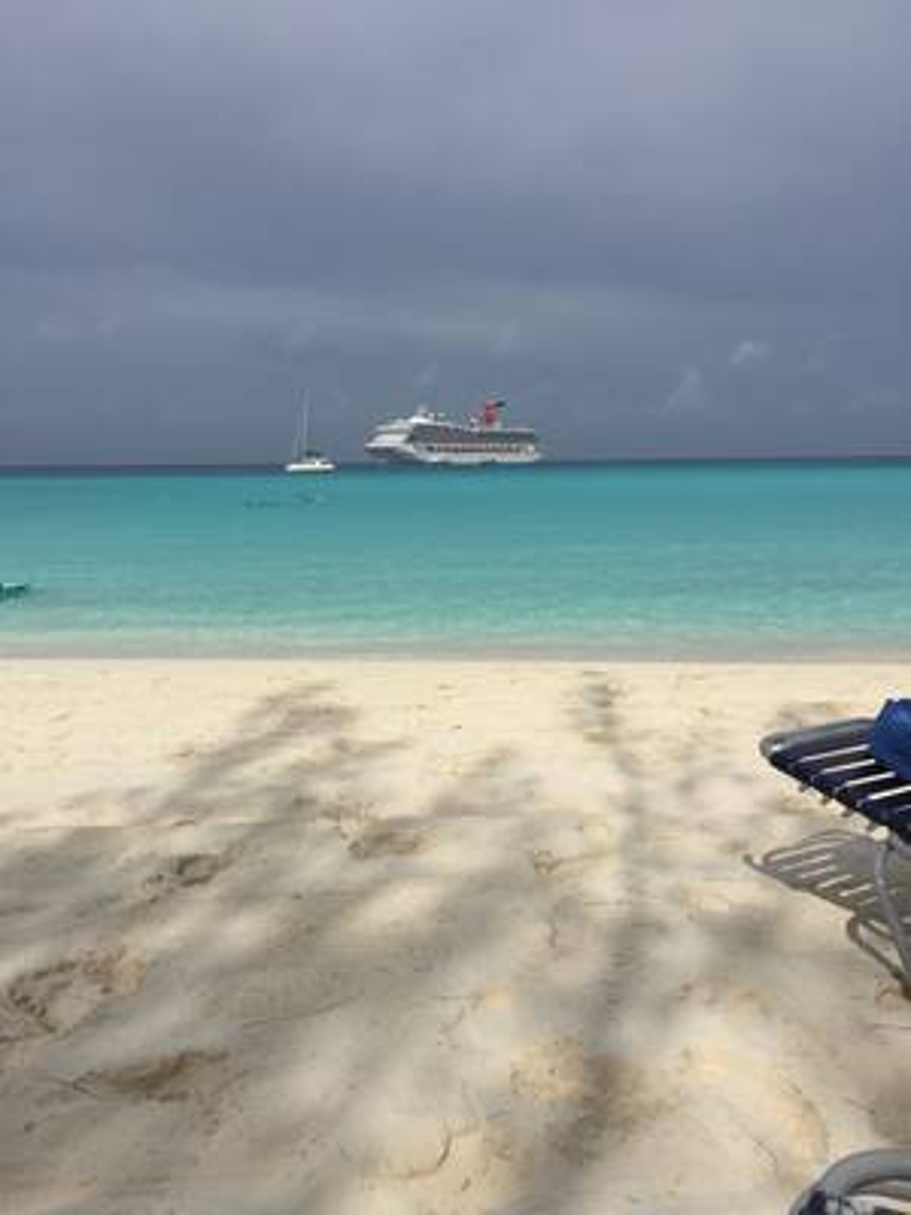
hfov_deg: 48.2
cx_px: 456
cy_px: 608
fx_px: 1018
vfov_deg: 61.7
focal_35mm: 29
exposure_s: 1/7937
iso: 32
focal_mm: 4.15
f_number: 2.2
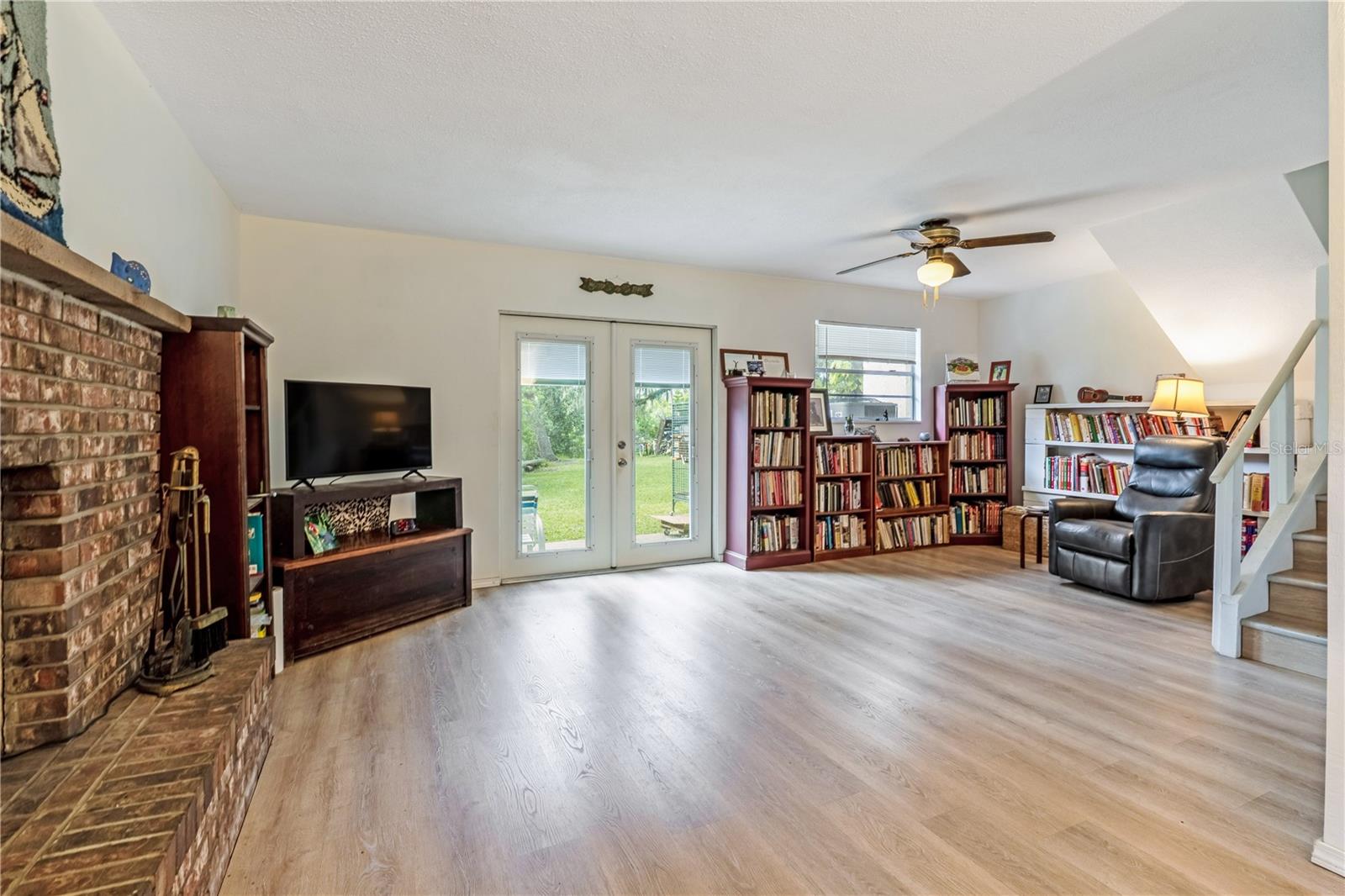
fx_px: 616
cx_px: 672
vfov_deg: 72.0
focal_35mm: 16
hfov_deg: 95.0
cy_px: 448
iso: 250
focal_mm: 11
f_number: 9
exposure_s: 1/160
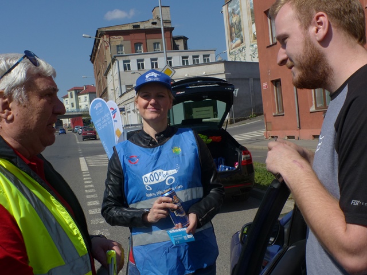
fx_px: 477
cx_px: 184
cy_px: 138
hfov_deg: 42.1
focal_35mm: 45
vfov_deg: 32.2
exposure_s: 1/1300
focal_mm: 8.1
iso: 100
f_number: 5
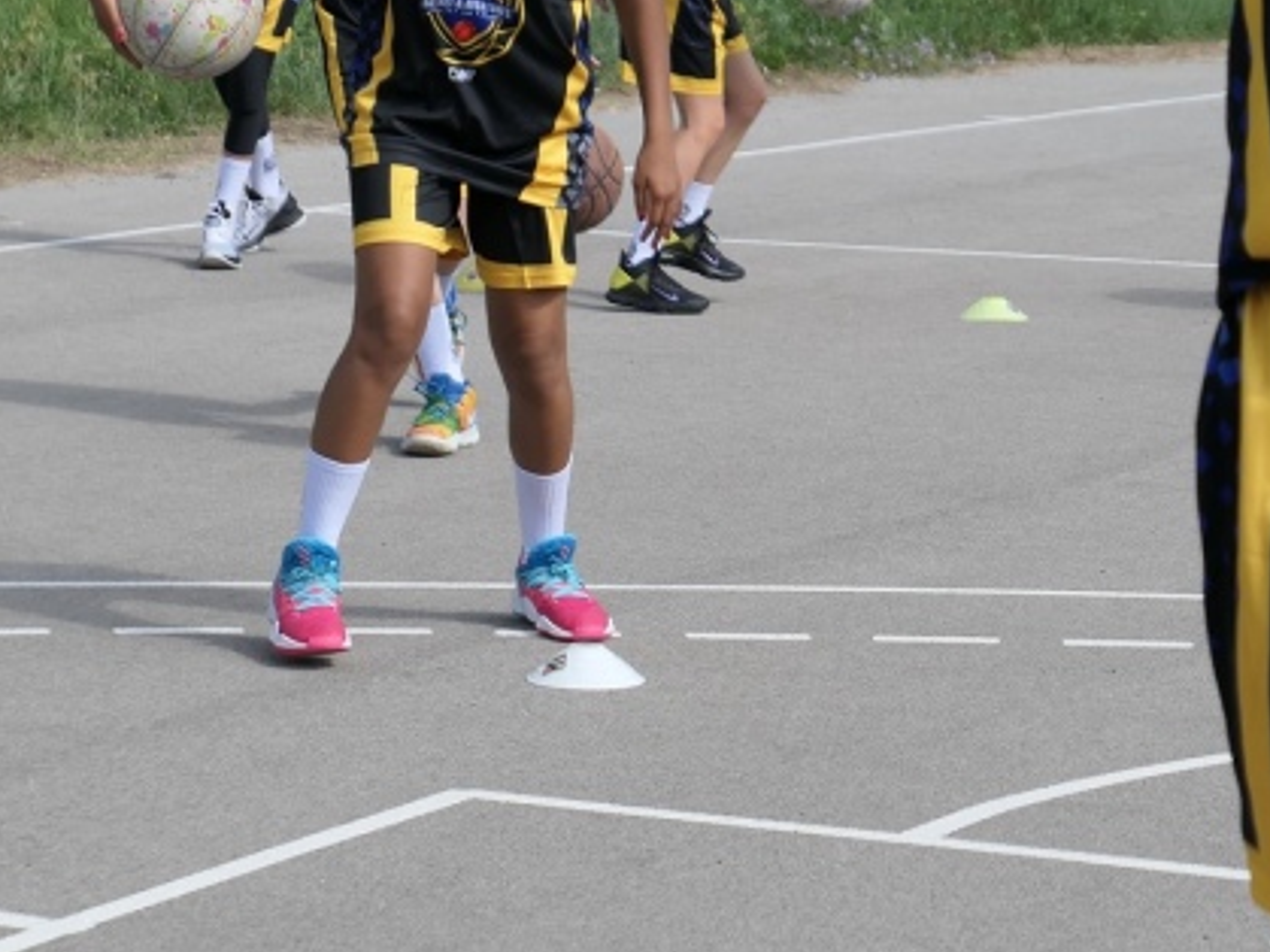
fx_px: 5465
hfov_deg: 13.2
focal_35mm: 149
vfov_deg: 9.9
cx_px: 961
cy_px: 273
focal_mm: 26.4
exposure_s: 1/2000
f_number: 2.8
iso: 125
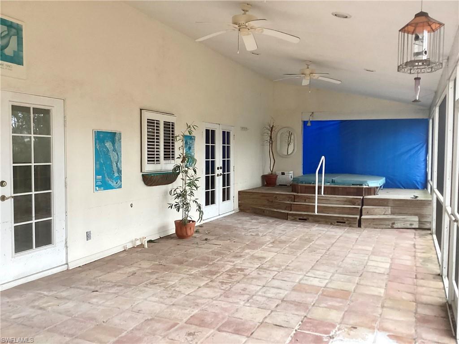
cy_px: 172
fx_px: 411
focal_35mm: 31
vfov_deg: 45.4
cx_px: 230
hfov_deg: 58.4
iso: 200
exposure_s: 1/60
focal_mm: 3.3
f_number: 2.4
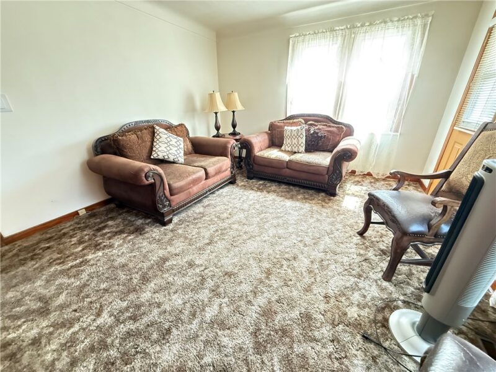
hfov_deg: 102.1
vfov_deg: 85.7
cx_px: 248
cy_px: 186
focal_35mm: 14
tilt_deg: -22.2
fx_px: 201
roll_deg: +0.5
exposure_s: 1/60
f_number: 2.2
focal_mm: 2.22
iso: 800
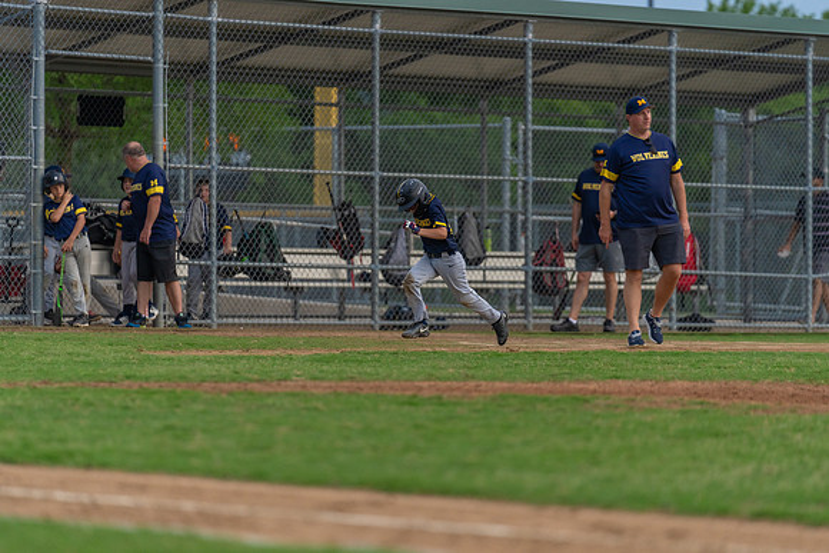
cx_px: 414
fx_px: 4606
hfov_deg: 10.3
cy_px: 276
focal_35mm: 200
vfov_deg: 6.9
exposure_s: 1/1000
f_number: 2.8
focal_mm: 200
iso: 1000
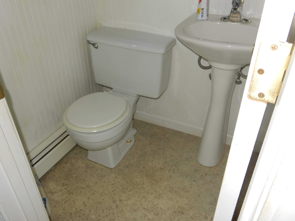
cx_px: 148
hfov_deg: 60.0
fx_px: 256
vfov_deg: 46.8
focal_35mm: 30
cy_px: 110
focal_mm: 5.4
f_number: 4
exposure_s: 1/30
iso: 200
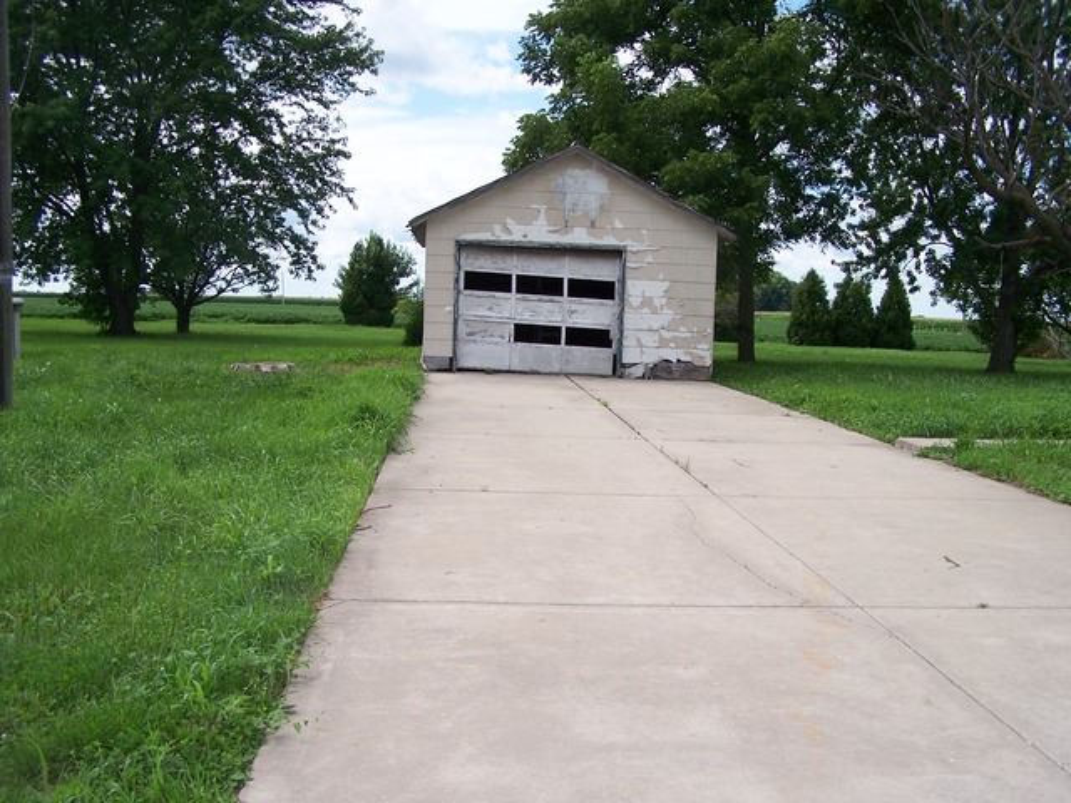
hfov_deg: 49.0
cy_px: 402
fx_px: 1176
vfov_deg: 37.7
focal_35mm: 38
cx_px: 536
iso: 80
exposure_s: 1/1000
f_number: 2.8
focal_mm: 6.3
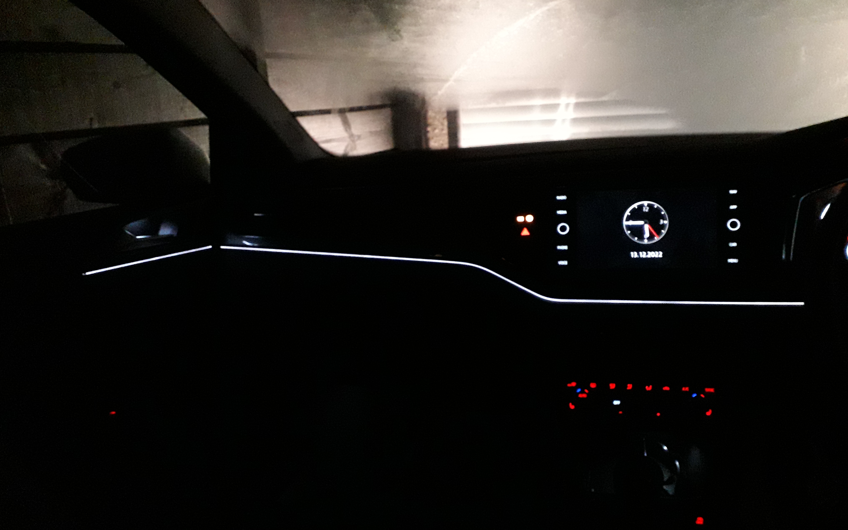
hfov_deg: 64.6
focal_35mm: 29
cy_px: 294
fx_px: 670
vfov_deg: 43.1
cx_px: 420
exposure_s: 1/10
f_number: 1.9
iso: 800
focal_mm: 3.6
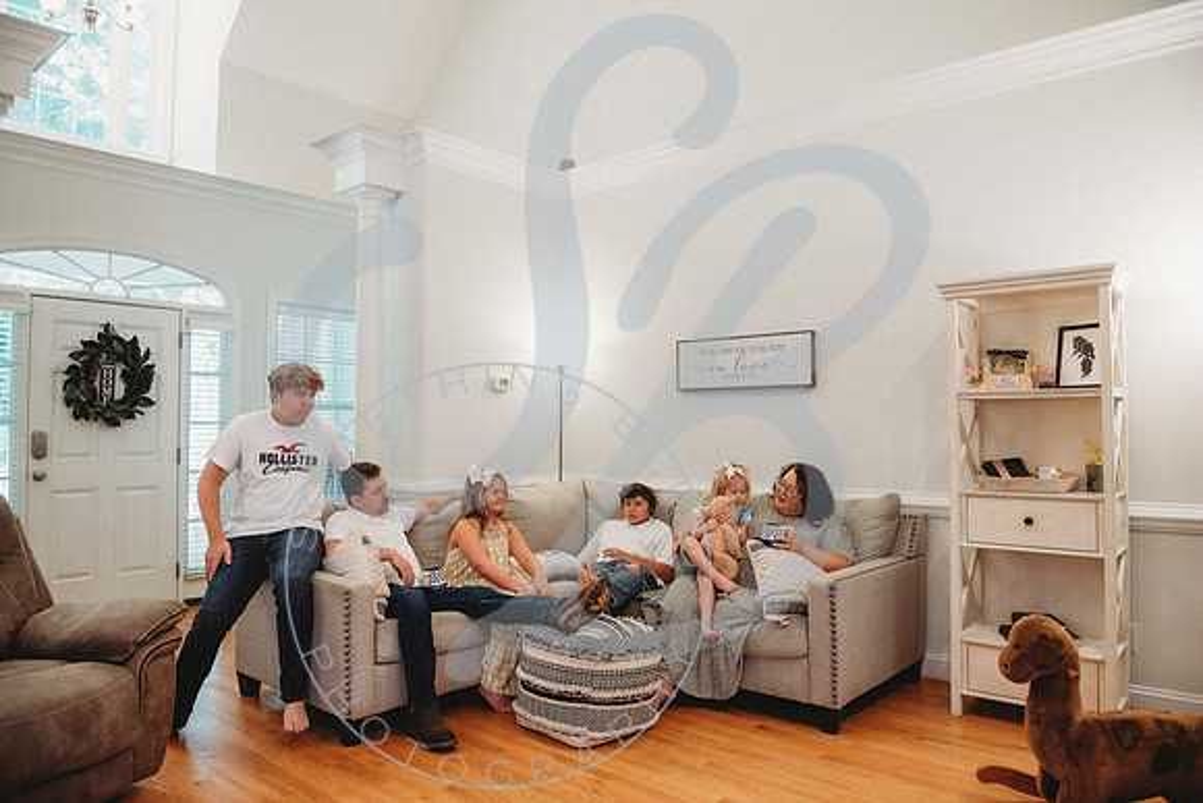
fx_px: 808
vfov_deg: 52.8
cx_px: 604
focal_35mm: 24
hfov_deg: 73.3
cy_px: 402
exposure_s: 1/125
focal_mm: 24
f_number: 4
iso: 1600
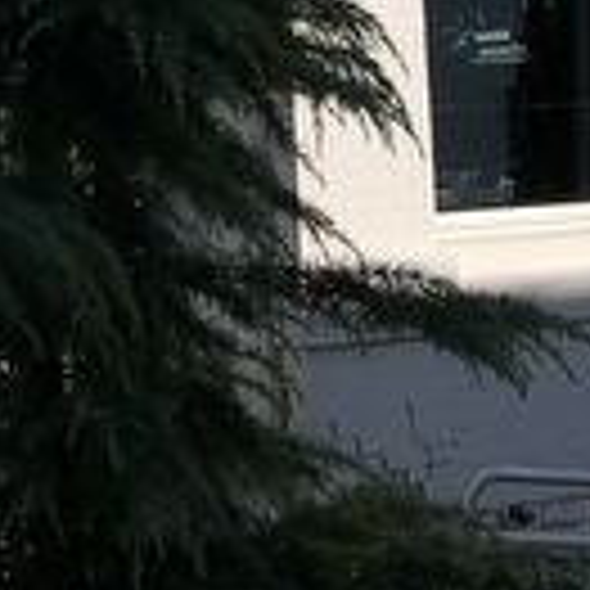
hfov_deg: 11.5
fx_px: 2912
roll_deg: +0.9
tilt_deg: +11.5
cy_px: -635
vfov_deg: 10.5
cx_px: 63
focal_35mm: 151
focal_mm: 4
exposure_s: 1/5405
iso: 20
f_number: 1.8
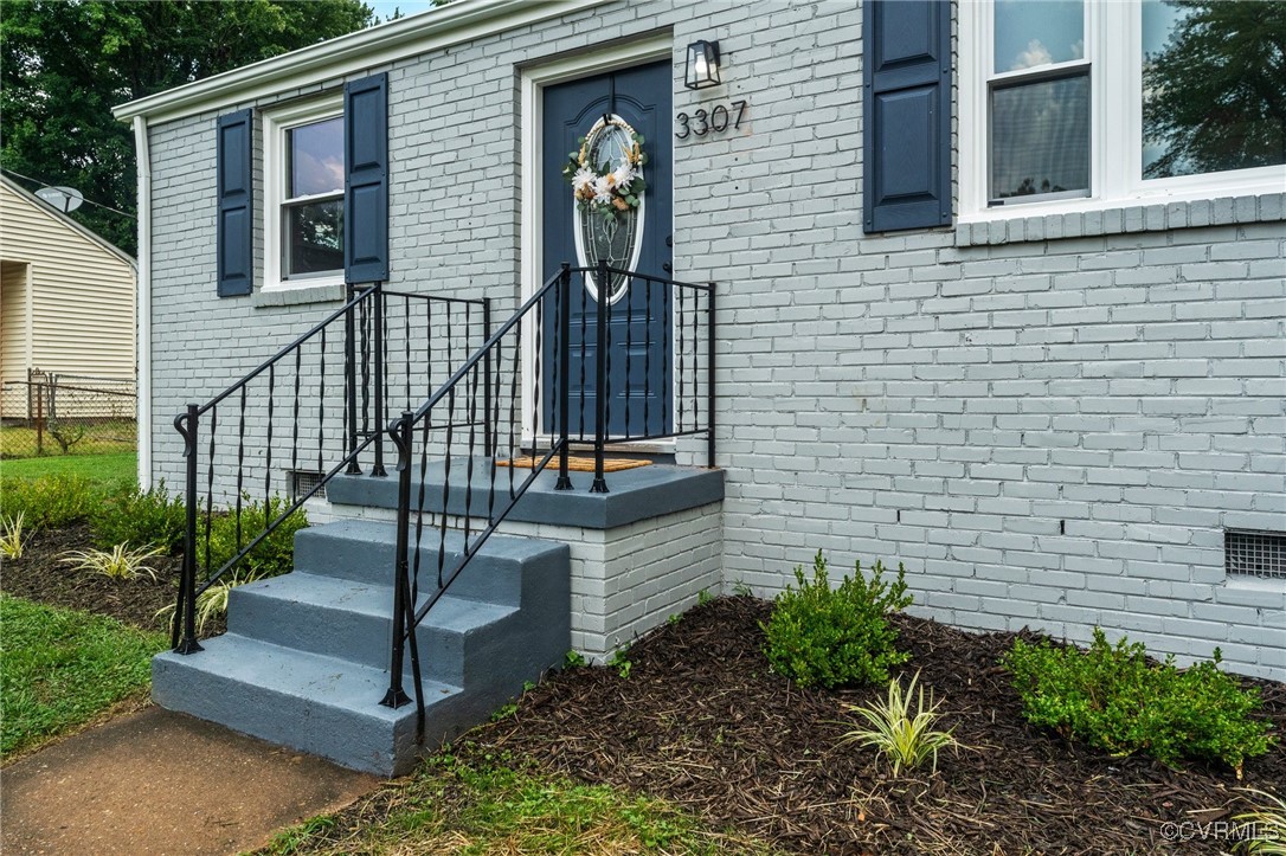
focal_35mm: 24
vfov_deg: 53.1
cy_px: 428
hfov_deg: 73.8
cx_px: 643
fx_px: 857
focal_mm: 24
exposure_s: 1/2000
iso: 1600
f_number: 7.1
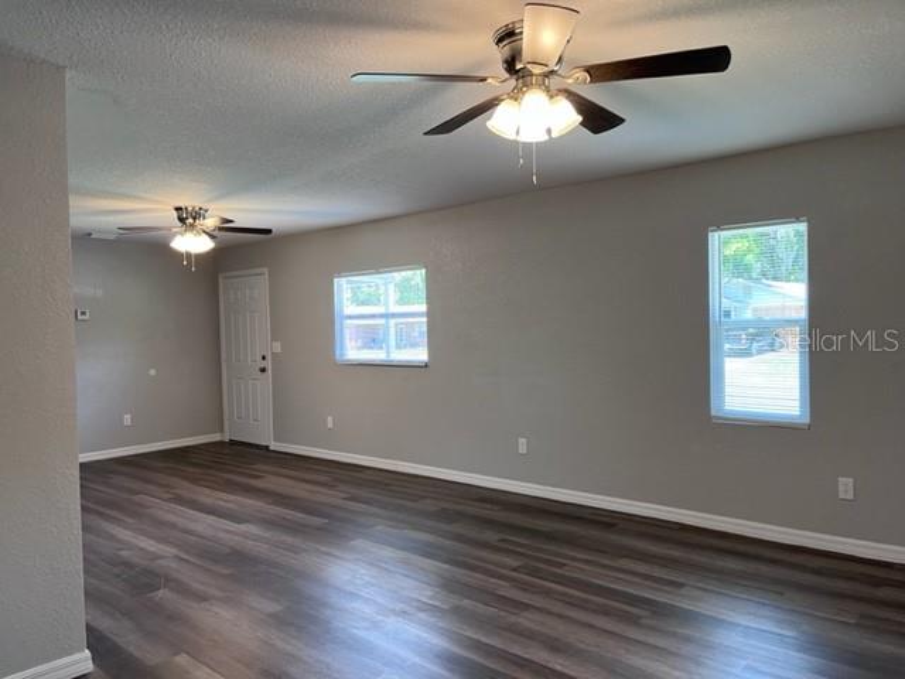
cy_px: 340
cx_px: 452
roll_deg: +1.4
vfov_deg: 53.1
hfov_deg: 67.3
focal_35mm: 26
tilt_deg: -1.2
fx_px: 680
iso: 80
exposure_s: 1/60
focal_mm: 5.1
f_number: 1.6
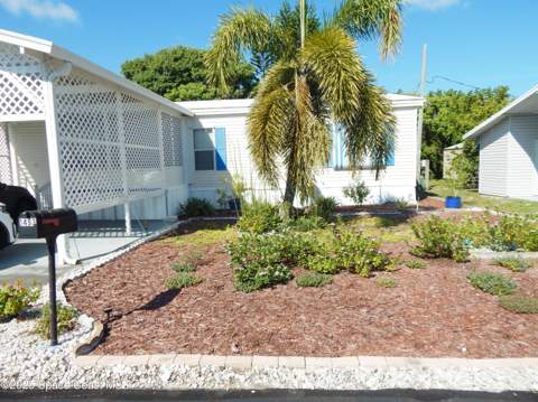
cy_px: 201
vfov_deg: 61.0
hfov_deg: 76.4
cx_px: 269
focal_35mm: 22
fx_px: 342
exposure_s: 1/640
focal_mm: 4
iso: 125
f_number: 6
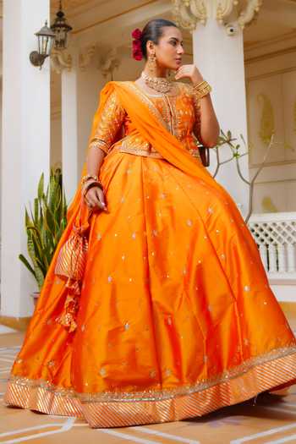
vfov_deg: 53.1
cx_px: 148
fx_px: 444
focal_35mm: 36
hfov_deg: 36.9
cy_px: 222
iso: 100
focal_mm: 36
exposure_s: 1/160
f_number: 4.5
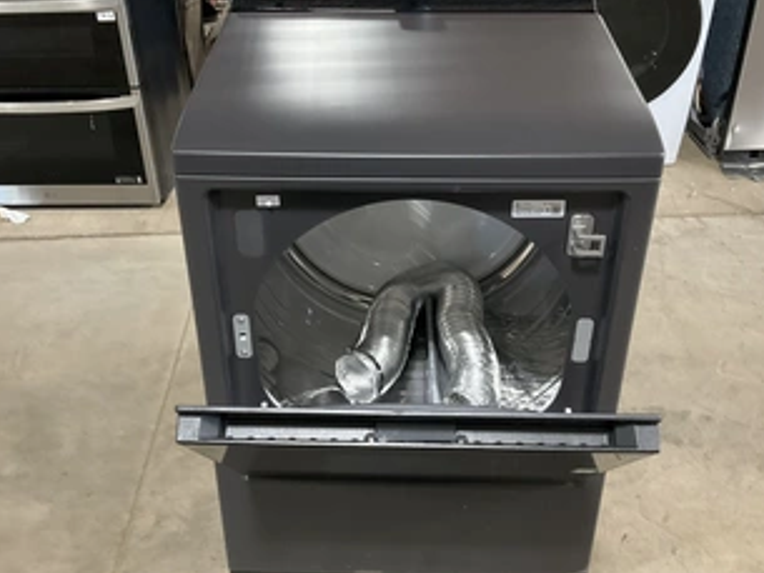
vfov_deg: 37.7
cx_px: 381
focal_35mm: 38
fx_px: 839
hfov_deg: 49.0
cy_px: 265
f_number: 1.8
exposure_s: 1/60
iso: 200
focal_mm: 3
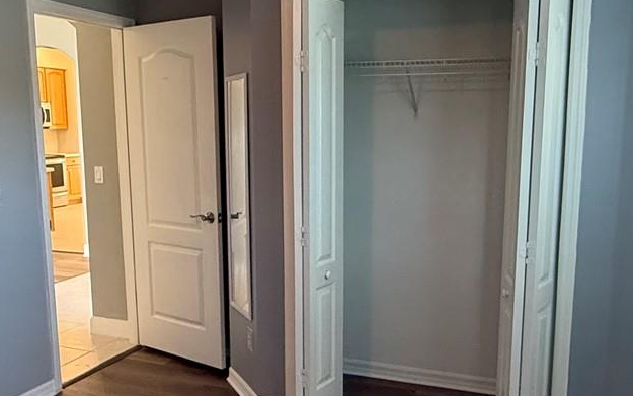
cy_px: 230
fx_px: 656
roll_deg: +0.4
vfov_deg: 33.5
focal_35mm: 38
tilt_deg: -9.5
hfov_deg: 51.5
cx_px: 310
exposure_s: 1/60
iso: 640
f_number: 2.2
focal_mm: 2.22
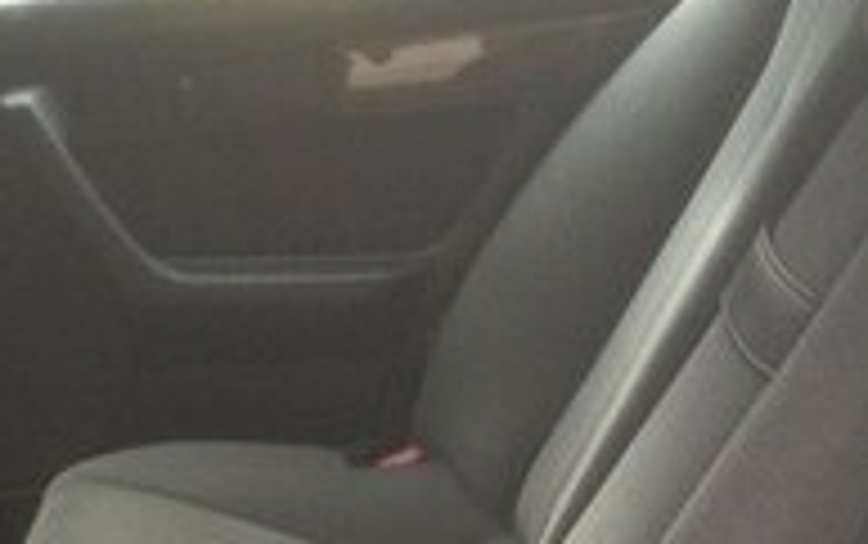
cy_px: 1048
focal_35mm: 79
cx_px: 40
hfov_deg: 25.1
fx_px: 1870
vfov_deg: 14.2
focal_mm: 4.15
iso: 80
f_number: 2.2
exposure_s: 1/33
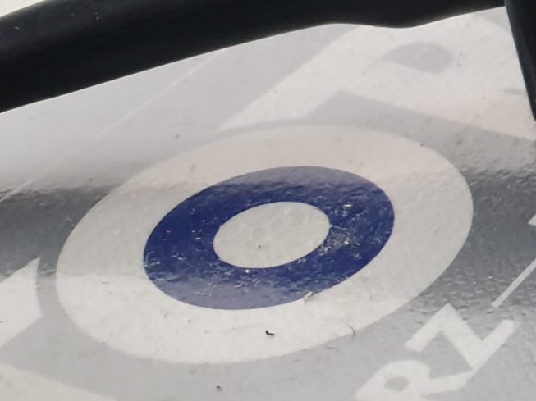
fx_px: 1579
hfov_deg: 15.8
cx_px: 1029
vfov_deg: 14.4
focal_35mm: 102
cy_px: 48
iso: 320
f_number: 2.4
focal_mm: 4.3
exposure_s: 1/50
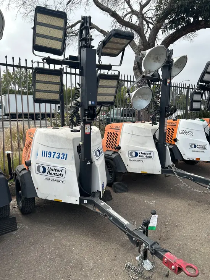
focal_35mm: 26
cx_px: 105
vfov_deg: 67.3
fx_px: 210
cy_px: 140
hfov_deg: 53.1
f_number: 1.5
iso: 50
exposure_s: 1/3077
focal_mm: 5.7
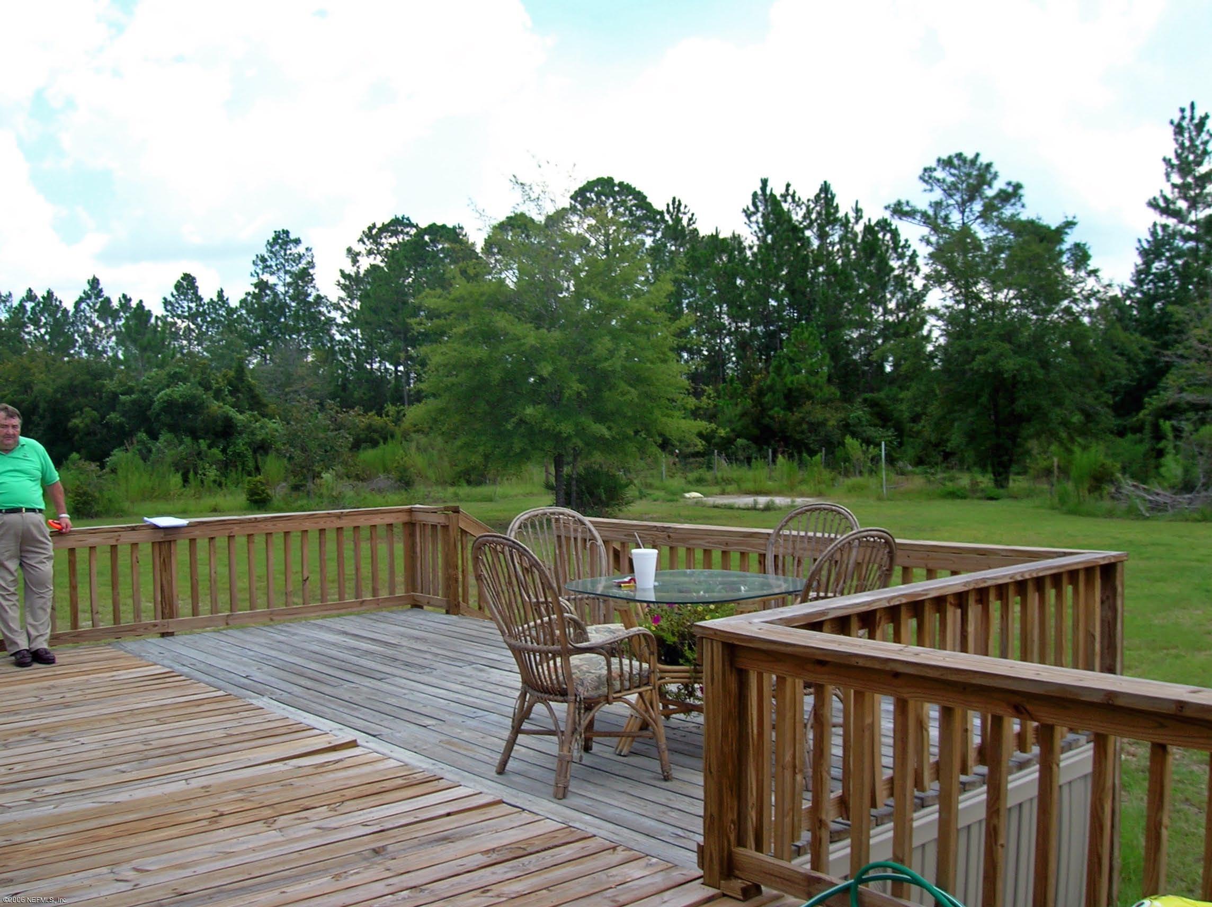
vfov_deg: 41.7
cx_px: 606
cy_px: 454
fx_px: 1189
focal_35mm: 34
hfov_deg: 54.0
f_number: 4.9
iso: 50
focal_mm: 5.7
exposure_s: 1/180
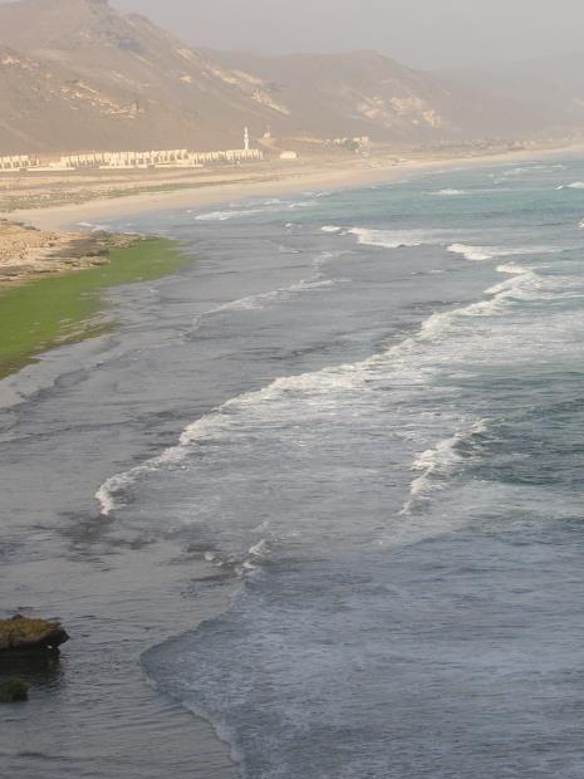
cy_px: 351
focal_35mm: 142
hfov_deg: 10.4
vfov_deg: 13.9
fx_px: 3194
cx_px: 352
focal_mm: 21.8
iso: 50
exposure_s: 1/176
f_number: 6.2
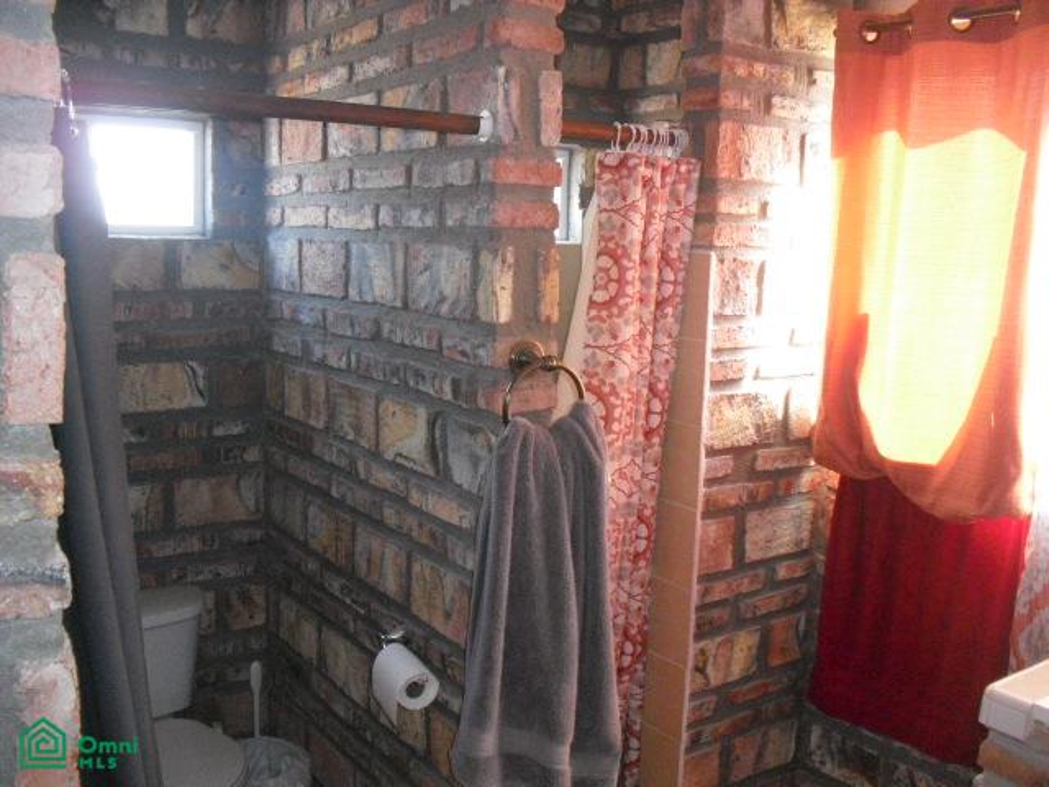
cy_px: 394
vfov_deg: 39.7
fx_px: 1091
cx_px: 524
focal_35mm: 36
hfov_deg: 51.4
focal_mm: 6.3
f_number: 3.1
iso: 800
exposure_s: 1/60
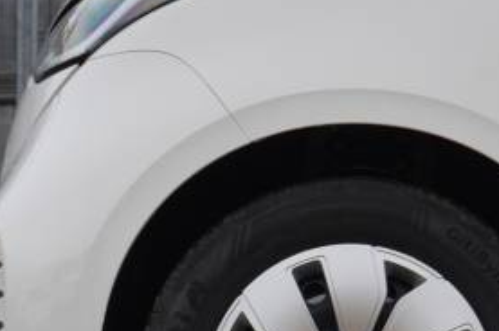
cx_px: 310
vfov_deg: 9.6
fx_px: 1968
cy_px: 335
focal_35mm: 142
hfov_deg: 14.4
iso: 160
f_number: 5.6
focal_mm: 41
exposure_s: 1/80
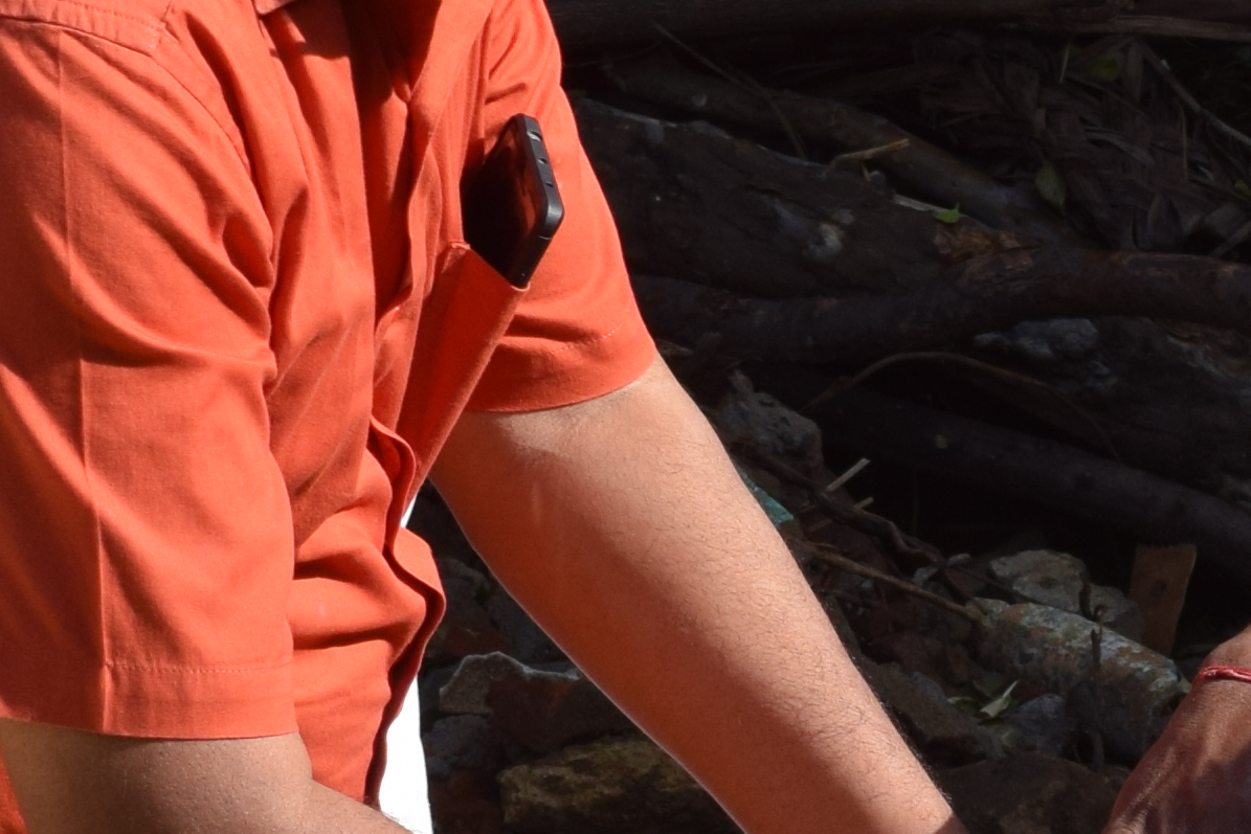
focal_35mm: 241
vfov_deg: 5.7
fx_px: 8375
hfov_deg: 8.5
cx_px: 1400
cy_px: 715
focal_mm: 32
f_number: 9
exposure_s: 1/320
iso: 200
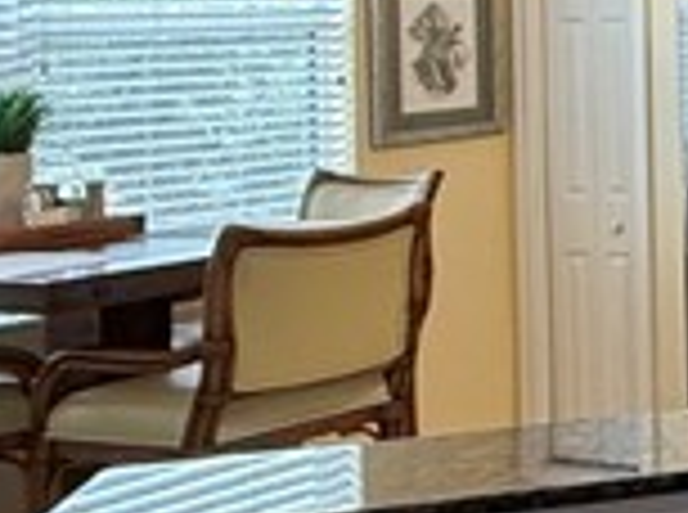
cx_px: 1493
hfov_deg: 15.3
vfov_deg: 15.3
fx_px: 1864
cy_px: -50
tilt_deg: +1.4
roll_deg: +1.1
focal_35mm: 94
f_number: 2.2
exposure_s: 1/120
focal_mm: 2.22
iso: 250
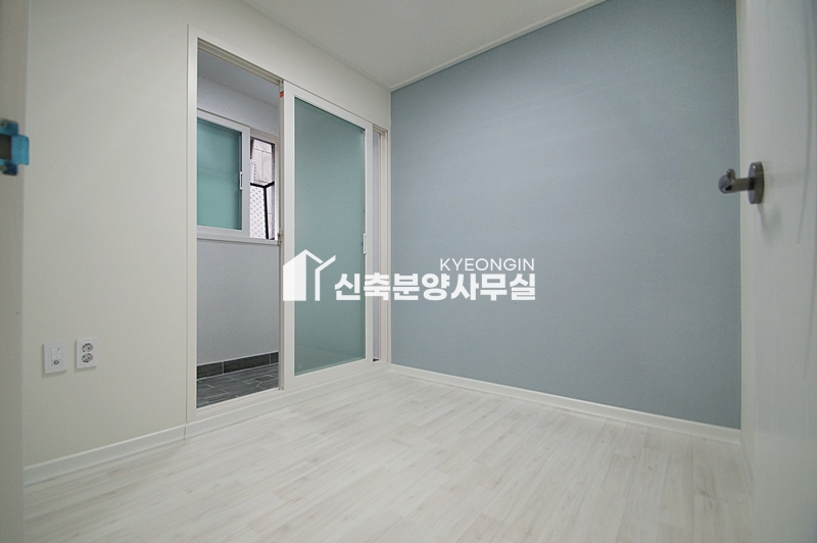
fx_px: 340
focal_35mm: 15
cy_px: 272
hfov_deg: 100.4
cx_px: 408
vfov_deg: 77.2
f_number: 4
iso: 800
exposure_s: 1/250
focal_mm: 10
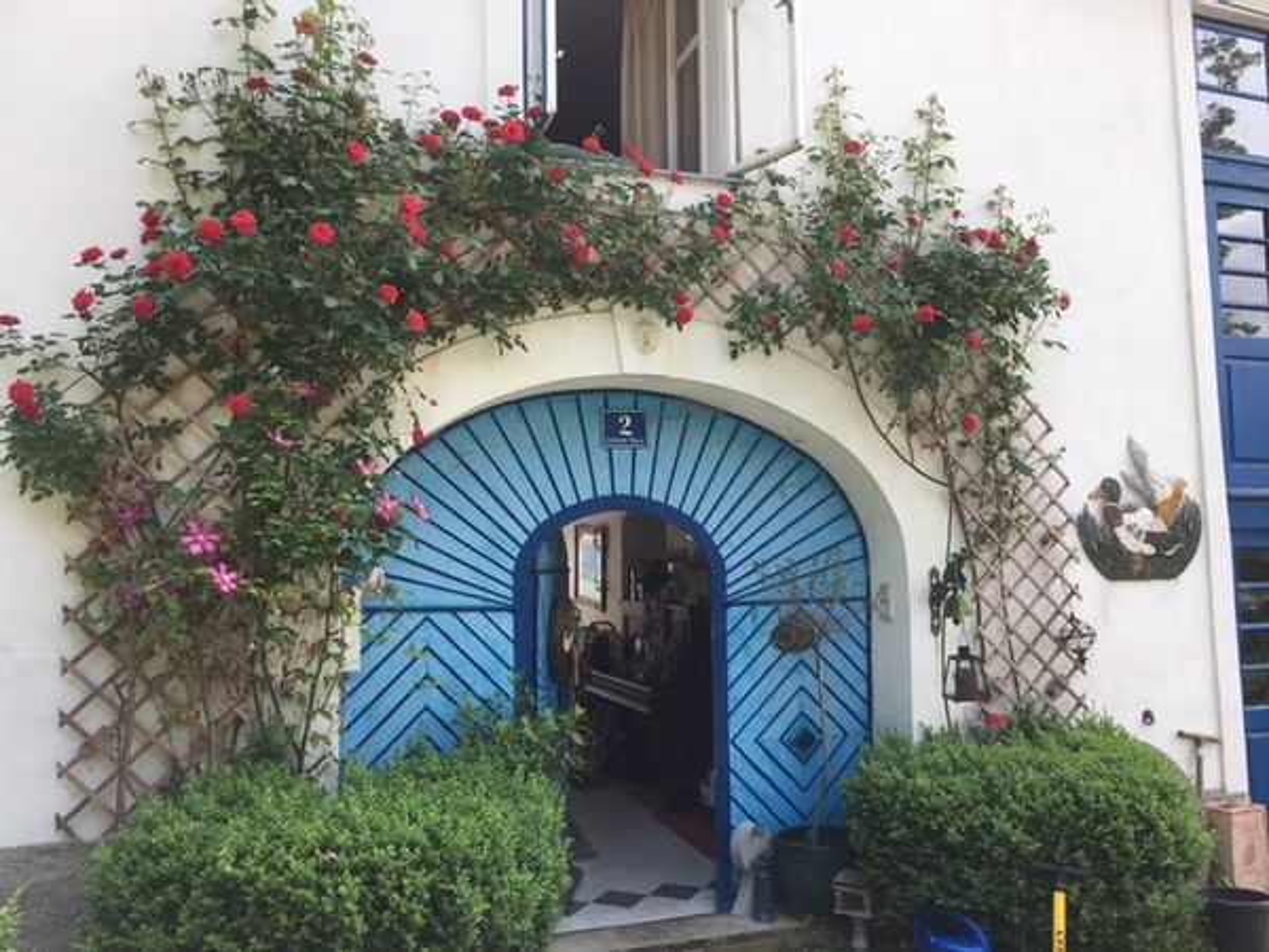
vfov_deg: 48.2
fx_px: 1063
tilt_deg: +5.2
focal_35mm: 29
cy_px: 476
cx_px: 634
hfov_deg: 61.7
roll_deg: +0.8
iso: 25
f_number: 2.2
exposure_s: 1/306
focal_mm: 4.15
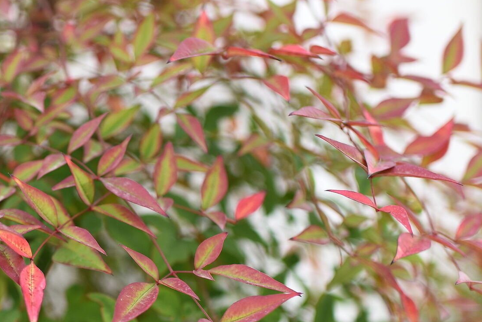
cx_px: 33
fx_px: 1018
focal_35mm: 76
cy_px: 290
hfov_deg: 25.7
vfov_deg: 17.7
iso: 500
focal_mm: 35
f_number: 2.4
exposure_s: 1/2000
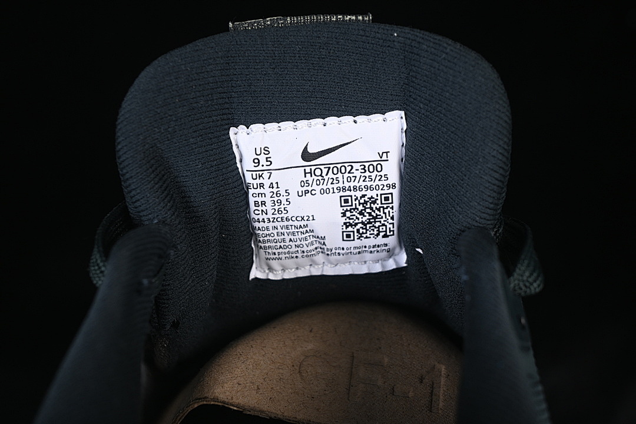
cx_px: 318
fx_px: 1325
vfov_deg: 18.2
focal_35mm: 75
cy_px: 212
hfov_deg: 27.0
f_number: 6.3
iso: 160
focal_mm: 50
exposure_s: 1/60
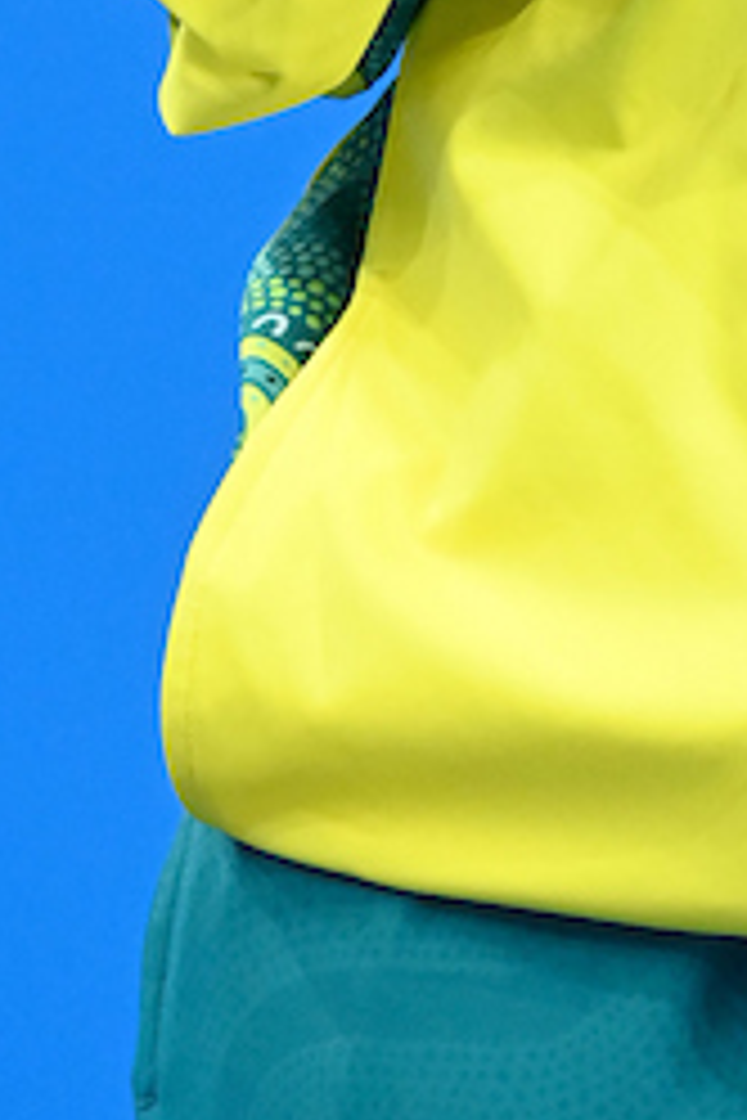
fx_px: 27014
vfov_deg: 2.4
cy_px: -661
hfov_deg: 1.6
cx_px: 994
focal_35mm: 868
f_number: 4
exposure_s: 1/2000
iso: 4000
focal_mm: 180
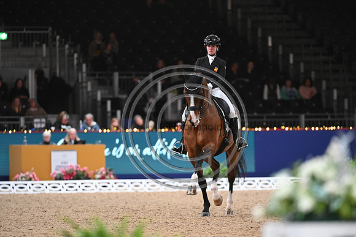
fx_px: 3462
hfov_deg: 5.9
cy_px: 118
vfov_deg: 3.9
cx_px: 178
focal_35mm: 350
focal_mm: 350
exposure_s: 1/640
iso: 6400
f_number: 4
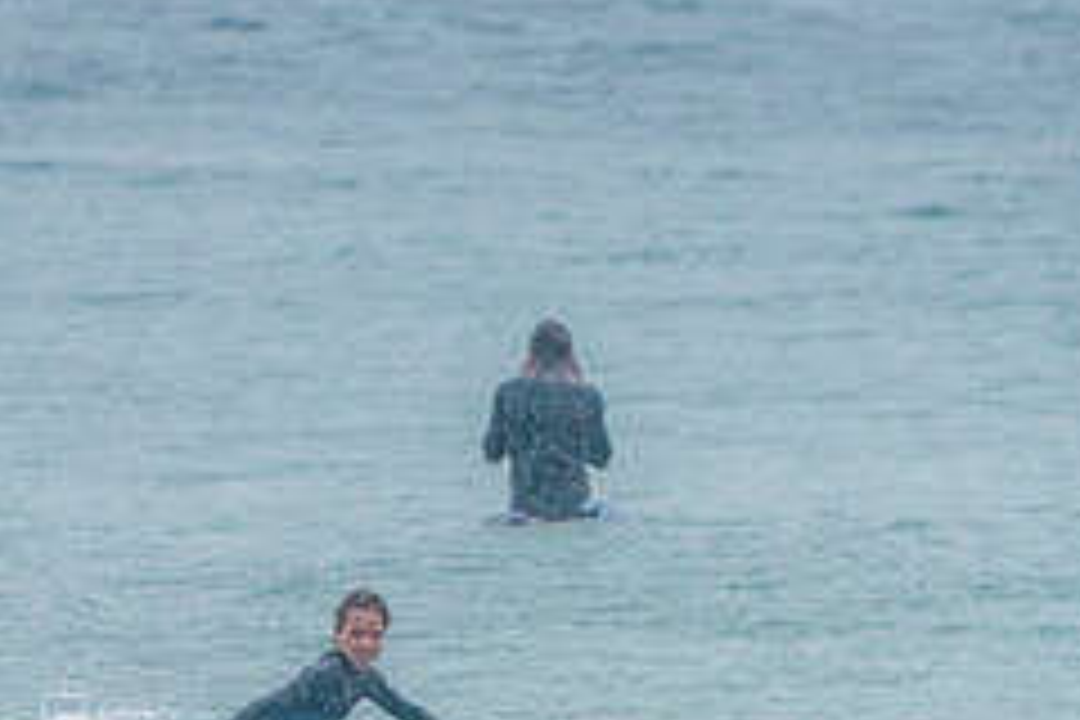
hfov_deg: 1.7
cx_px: 328
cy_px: 853
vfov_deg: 1.1
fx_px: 36207
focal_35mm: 1207
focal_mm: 500
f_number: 5.6
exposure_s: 1/800
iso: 3200
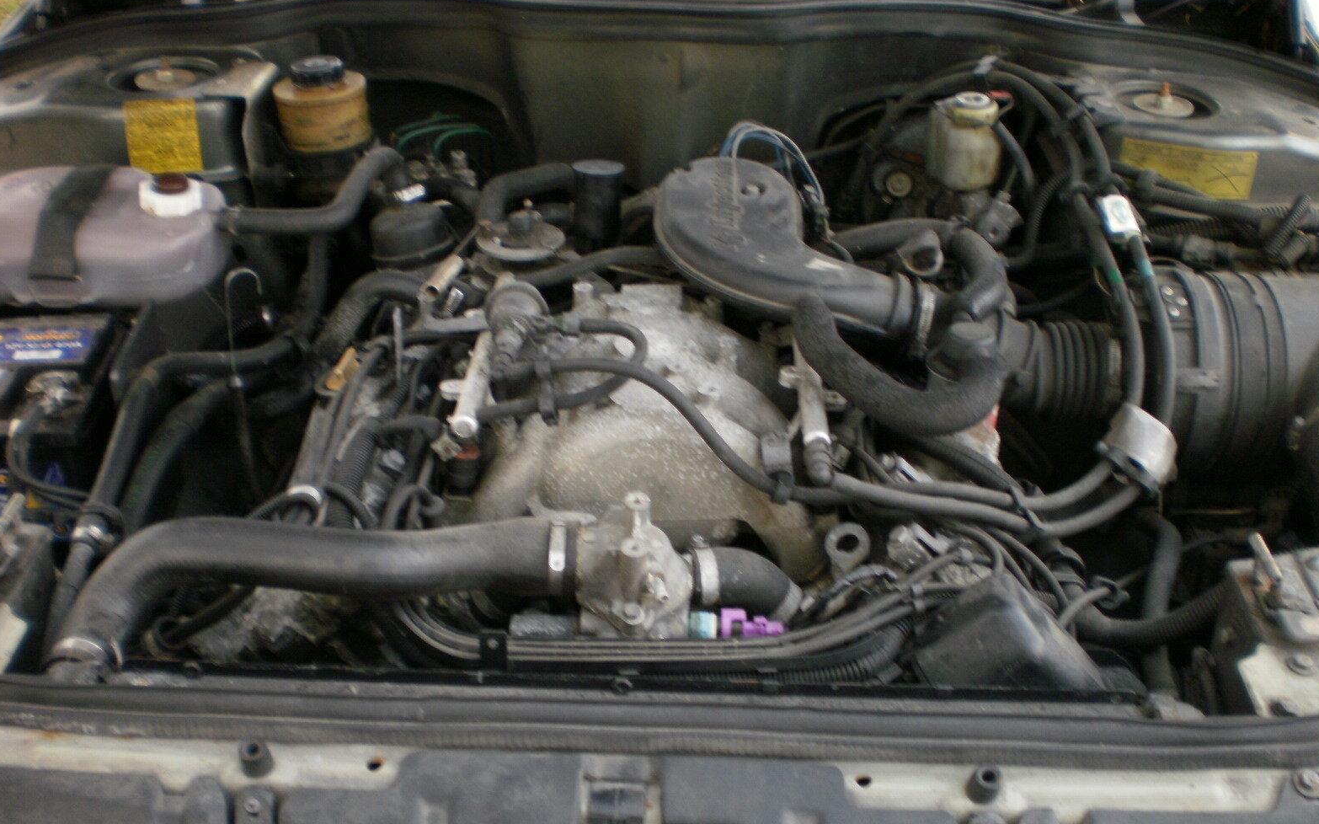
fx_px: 1402
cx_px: 656
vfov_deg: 32.7
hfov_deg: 50.4
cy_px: 467
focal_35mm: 39
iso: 125
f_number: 3.1
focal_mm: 6.3
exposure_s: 1/25
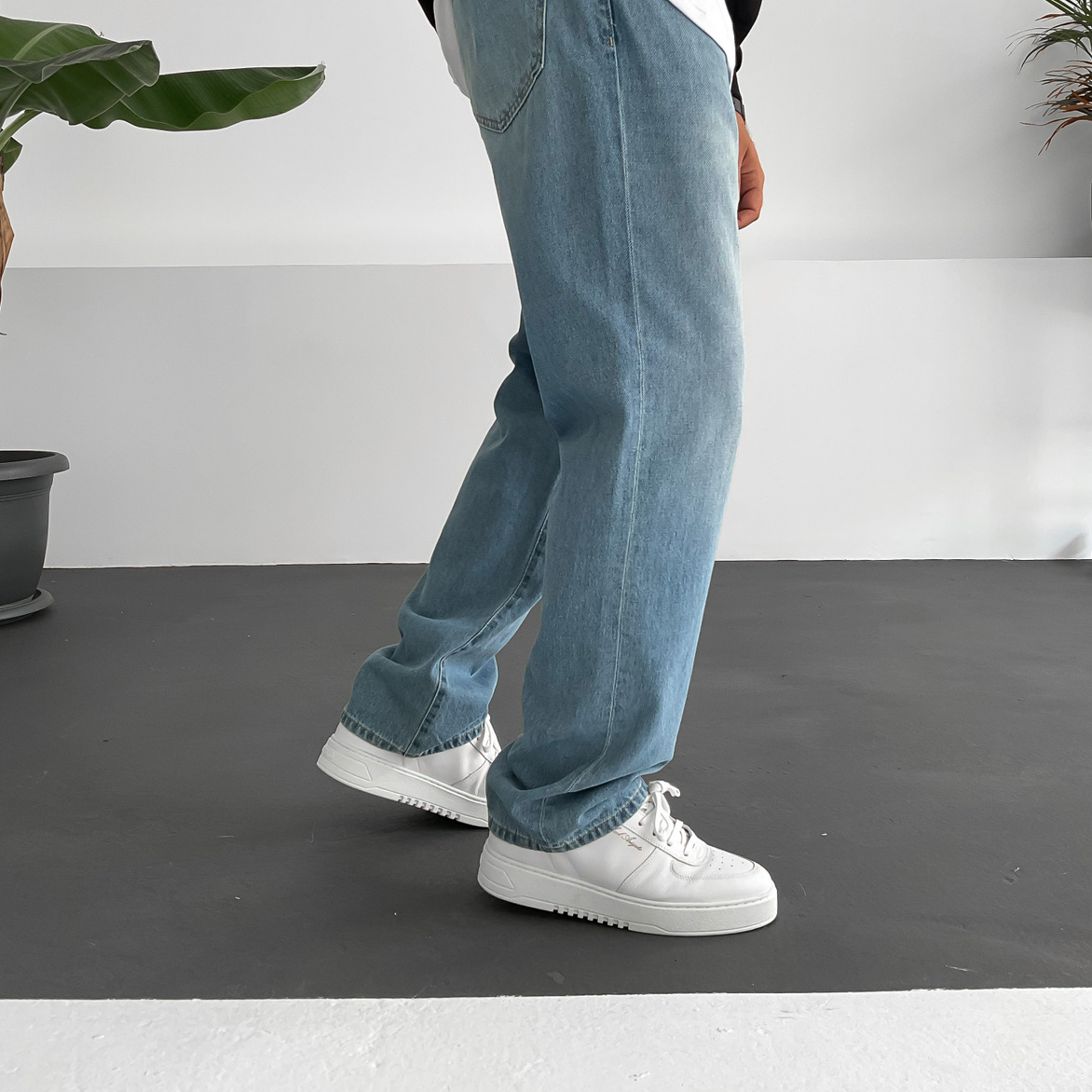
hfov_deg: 47.2
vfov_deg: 47.0
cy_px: 442
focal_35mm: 35
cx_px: 537
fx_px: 1249
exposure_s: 1/120
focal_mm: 3
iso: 32
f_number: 1.8
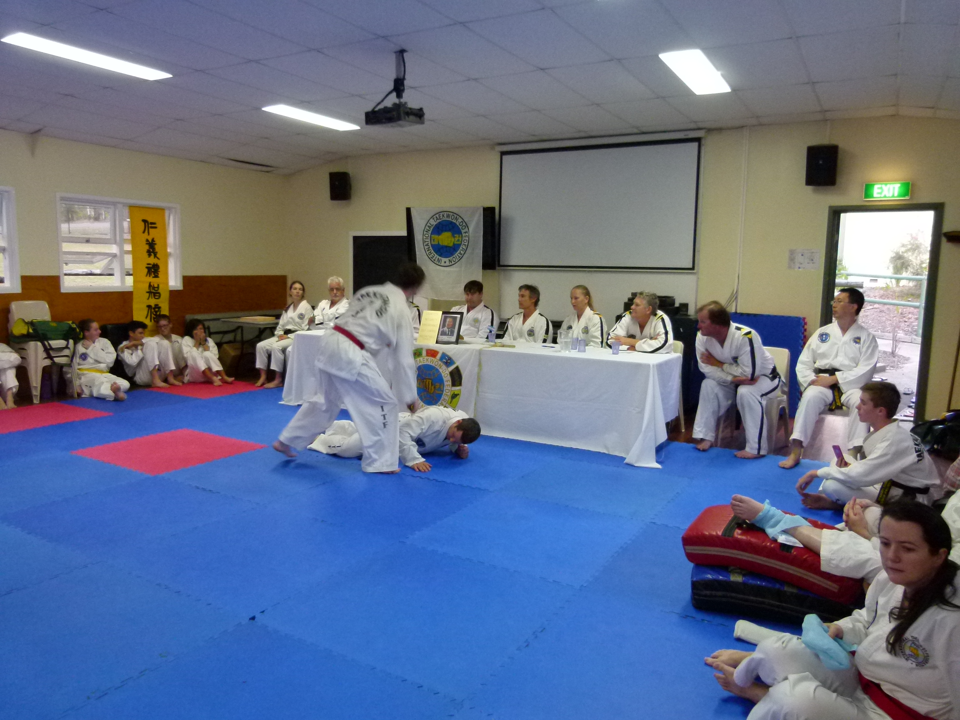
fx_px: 693
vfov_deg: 54.9
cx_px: 480
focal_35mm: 25
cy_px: 360
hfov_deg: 69.4
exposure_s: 1/40
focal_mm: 4.5
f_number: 2.8
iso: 400
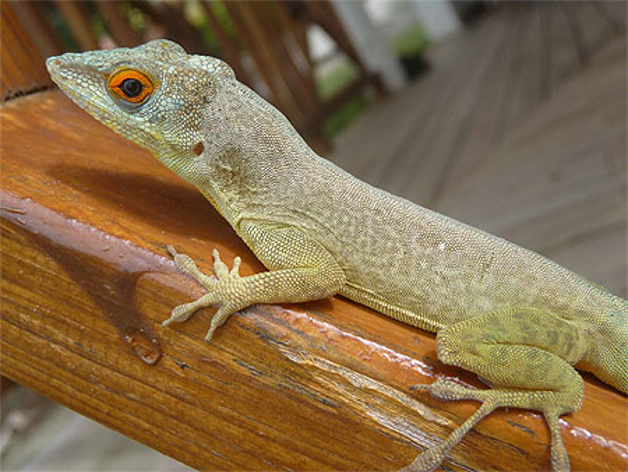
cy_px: 236
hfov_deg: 46.8
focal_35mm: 40
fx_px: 726
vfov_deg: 36.0
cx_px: 314
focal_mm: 6.7
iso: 100
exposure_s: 1/320
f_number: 3.9
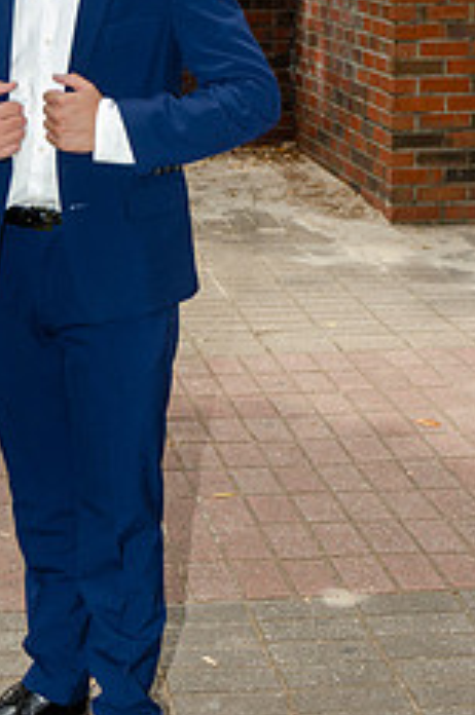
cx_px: 56
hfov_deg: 13.7
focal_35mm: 99
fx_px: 1965
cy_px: 228
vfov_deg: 20.6
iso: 100
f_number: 5
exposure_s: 1/250
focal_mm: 34
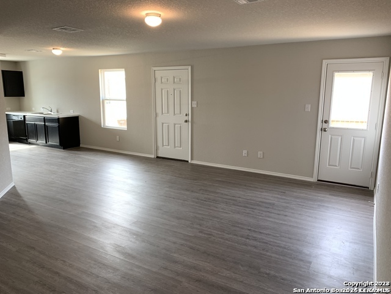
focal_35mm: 26
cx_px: 196
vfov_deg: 53.1
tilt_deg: -10.2
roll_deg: -0.2
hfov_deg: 67.3
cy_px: 147
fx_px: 294
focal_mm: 4.25
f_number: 1.8
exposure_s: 1/60
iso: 100
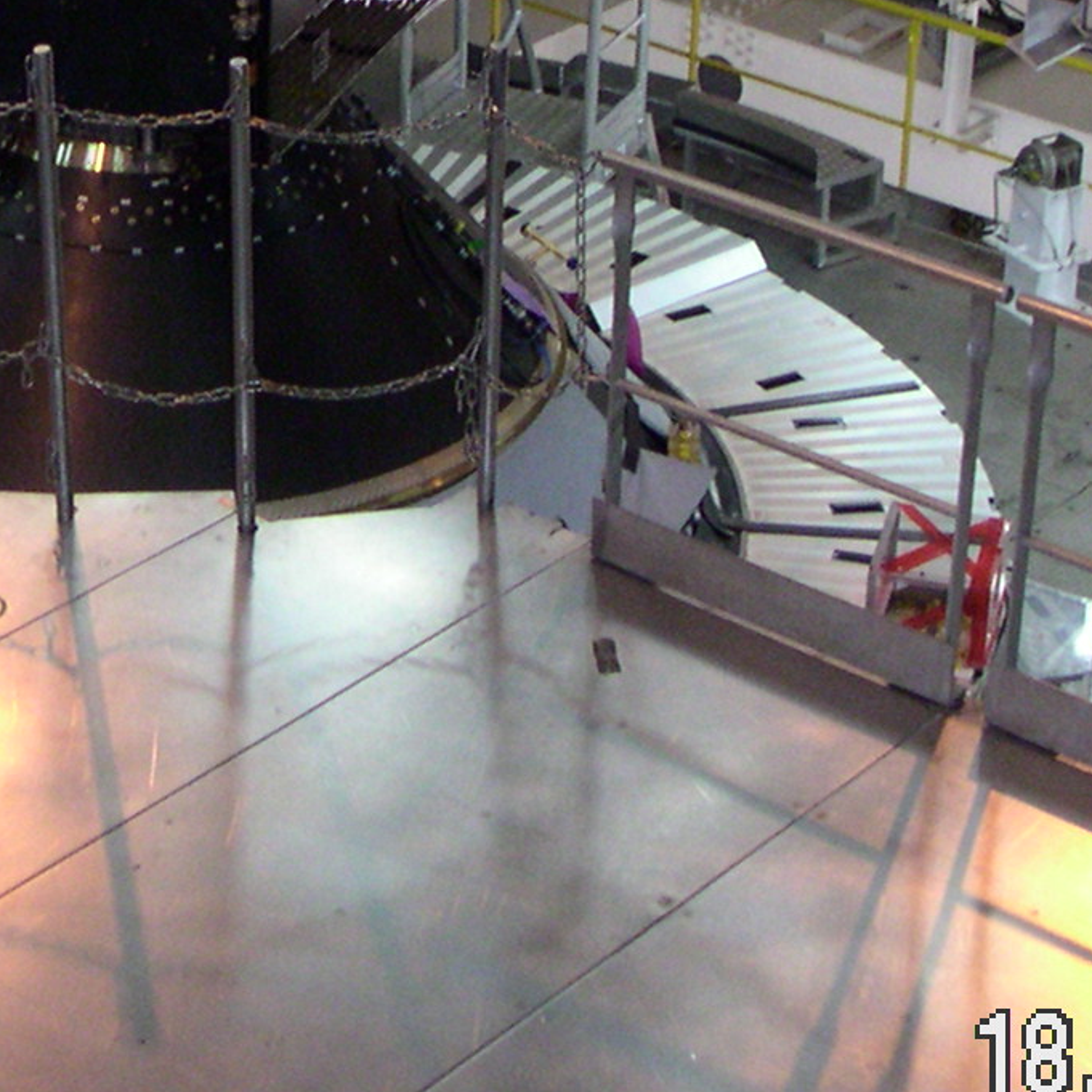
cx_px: 114
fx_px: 3605
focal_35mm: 101
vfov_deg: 17.0
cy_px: 82
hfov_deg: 17.0
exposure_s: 1/50
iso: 160
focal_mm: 6
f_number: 2.8
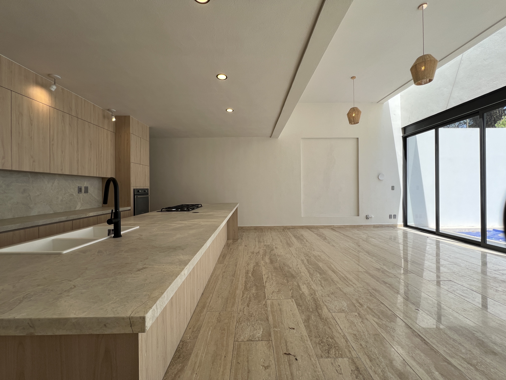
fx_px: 190
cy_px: 190
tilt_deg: -0.2
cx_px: 253
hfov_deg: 106.2
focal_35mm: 13
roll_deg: +0.2
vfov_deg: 89.9
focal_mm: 1.57
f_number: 1.8
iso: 32
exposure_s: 1/431
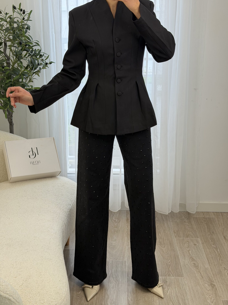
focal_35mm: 48
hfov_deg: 30.3
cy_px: 152
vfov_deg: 39.7
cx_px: 114
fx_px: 422
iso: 80
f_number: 1.78
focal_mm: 6.76
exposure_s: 1/100
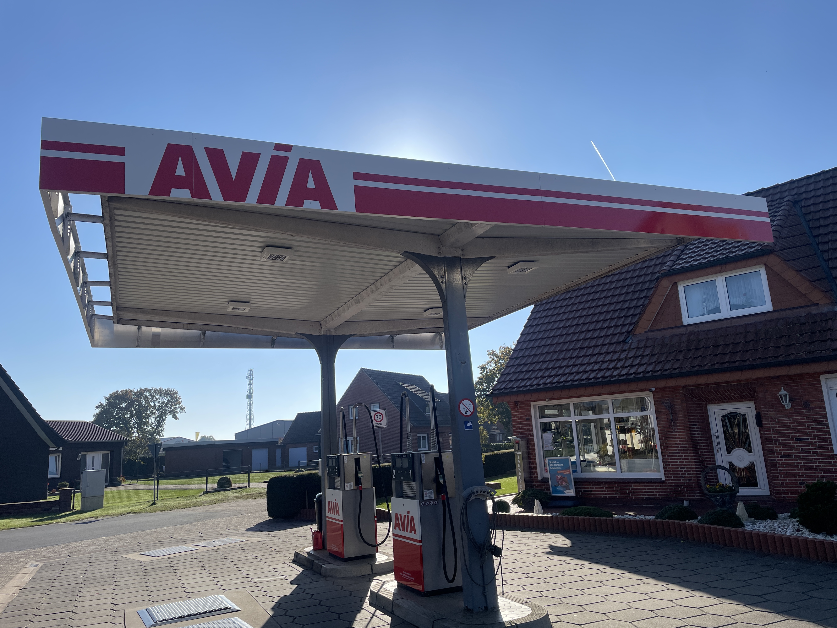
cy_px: 314
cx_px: 418
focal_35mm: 26
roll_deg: +3.2
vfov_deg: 53.1
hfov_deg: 67.3
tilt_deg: +12.4
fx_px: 629
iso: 32
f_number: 1.6
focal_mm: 4.2
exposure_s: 1/4831
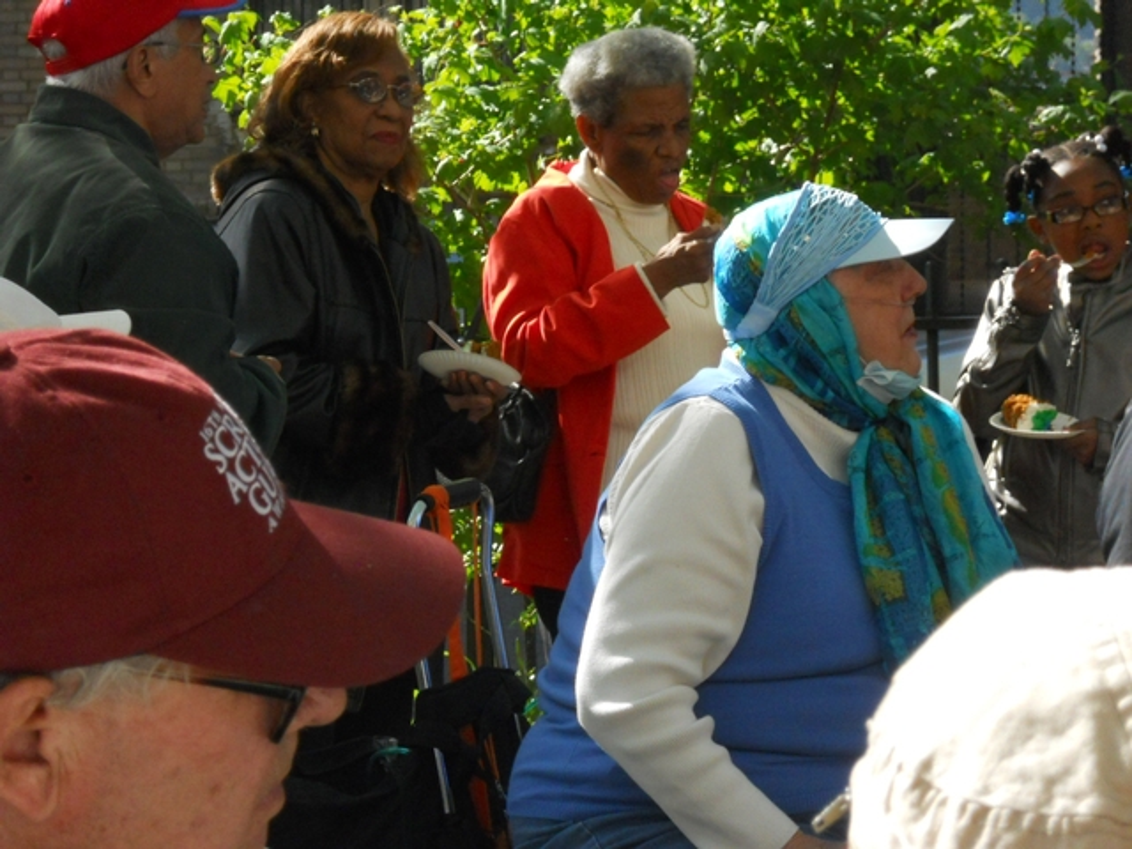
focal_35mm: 140
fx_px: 4578
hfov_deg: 14.1
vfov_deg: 10.6
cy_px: 424
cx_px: 566
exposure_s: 1/400
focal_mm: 25
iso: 400
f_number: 6.6
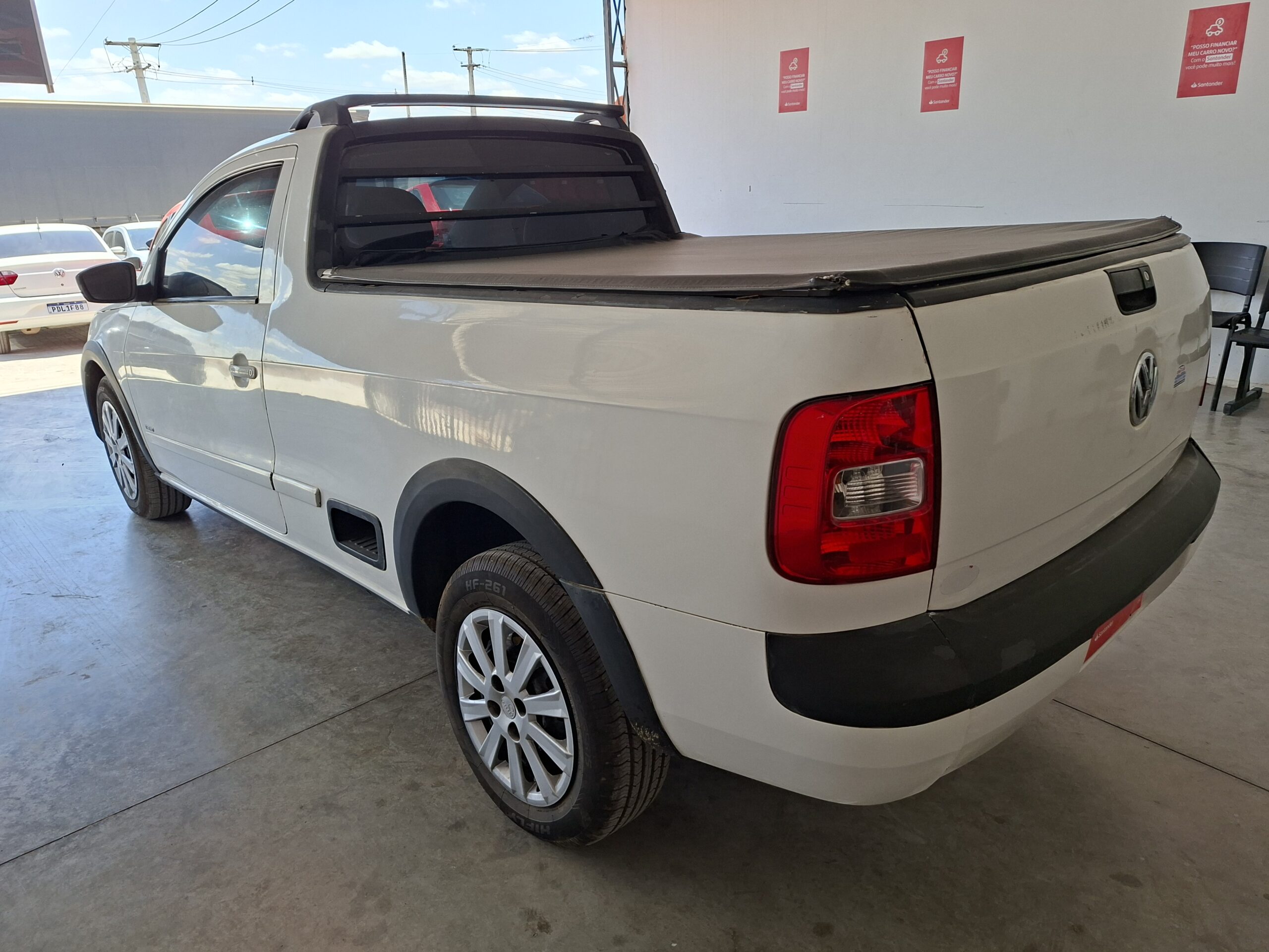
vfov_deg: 58.9
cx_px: 634
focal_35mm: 23
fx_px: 843
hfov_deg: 73.9
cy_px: 476
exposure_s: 1/298
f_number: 1.8
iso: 50
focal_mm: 5.54
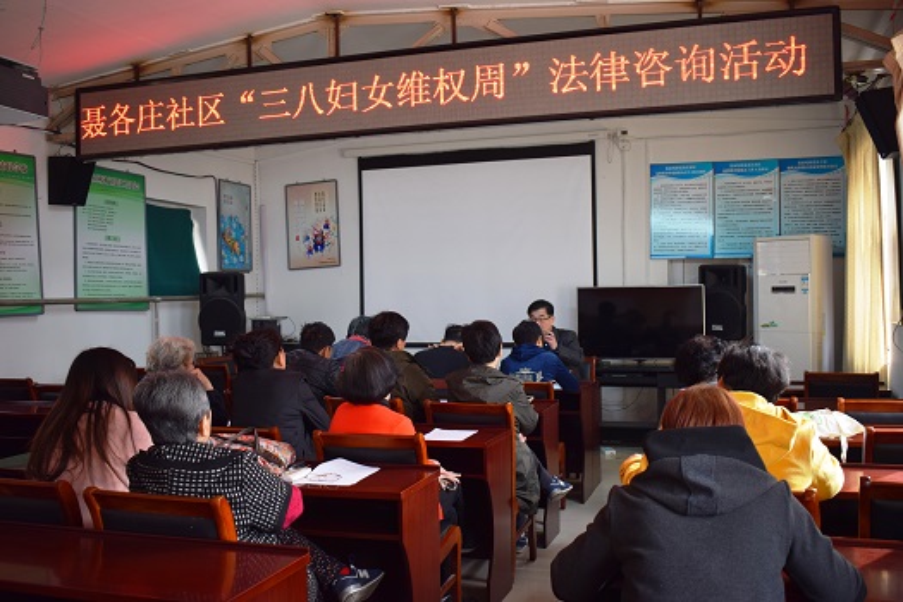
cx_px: 452
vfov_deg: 36.9
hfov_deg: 53.1
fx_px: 903
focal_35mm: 36
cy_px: 301
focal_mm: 24
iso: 400
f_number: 4
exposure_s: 1/60
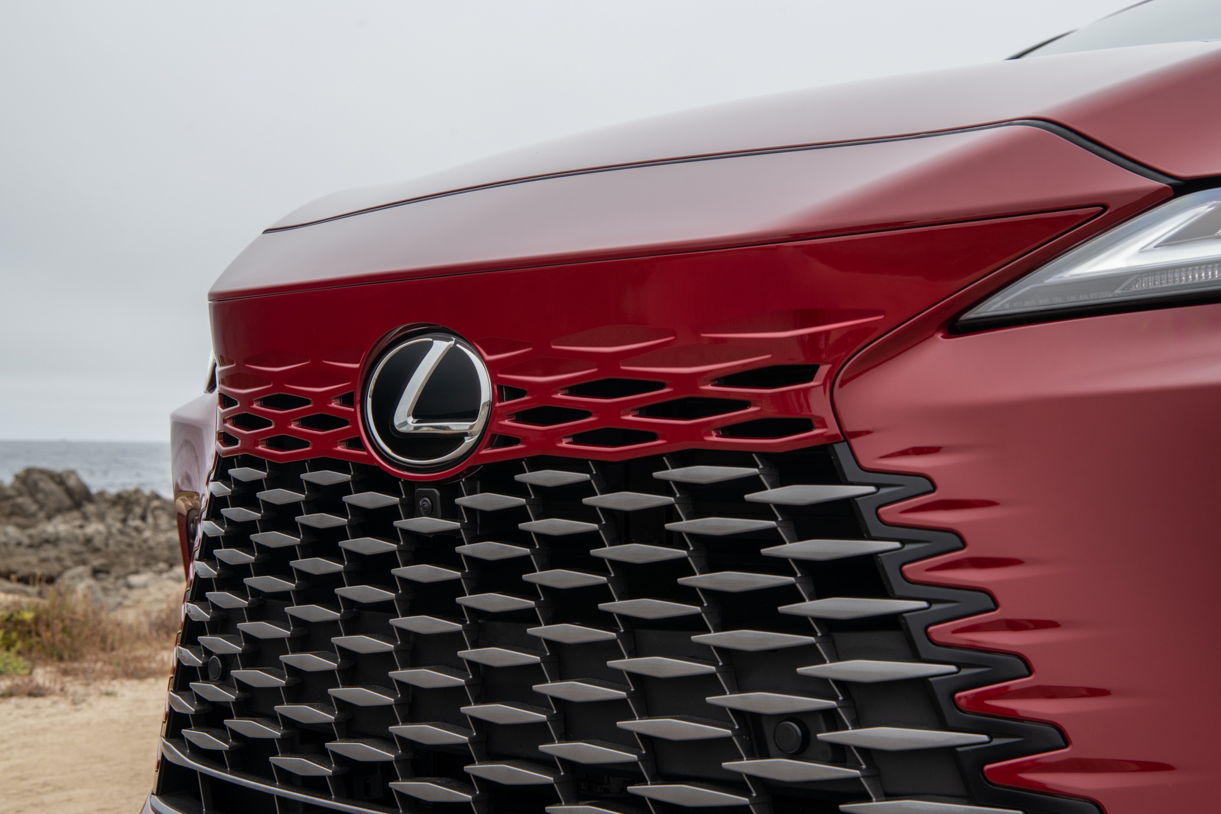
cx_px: 610
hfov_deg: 38.2
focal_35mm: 52
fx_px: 1764
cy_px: 407
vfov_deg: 26.0
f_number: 11
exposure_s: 1/80
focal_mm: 52
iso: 400
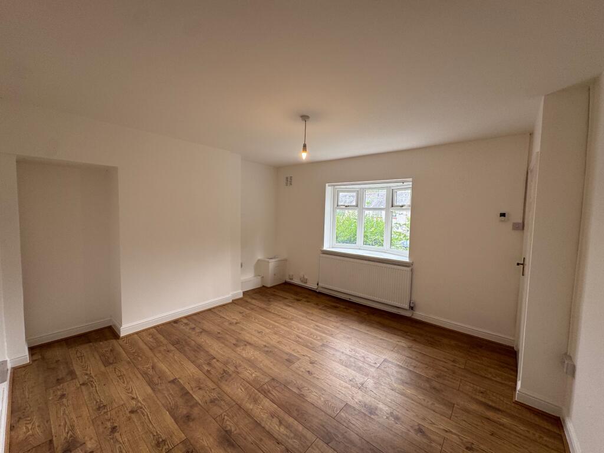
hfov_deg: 102.1
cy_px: 226
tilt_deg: -3.1
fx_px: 244
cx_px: 302
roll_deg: -1.5
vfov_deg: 85.7
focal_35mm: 14
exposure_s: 1/99
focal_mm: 2.22
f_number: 2.2
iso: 64
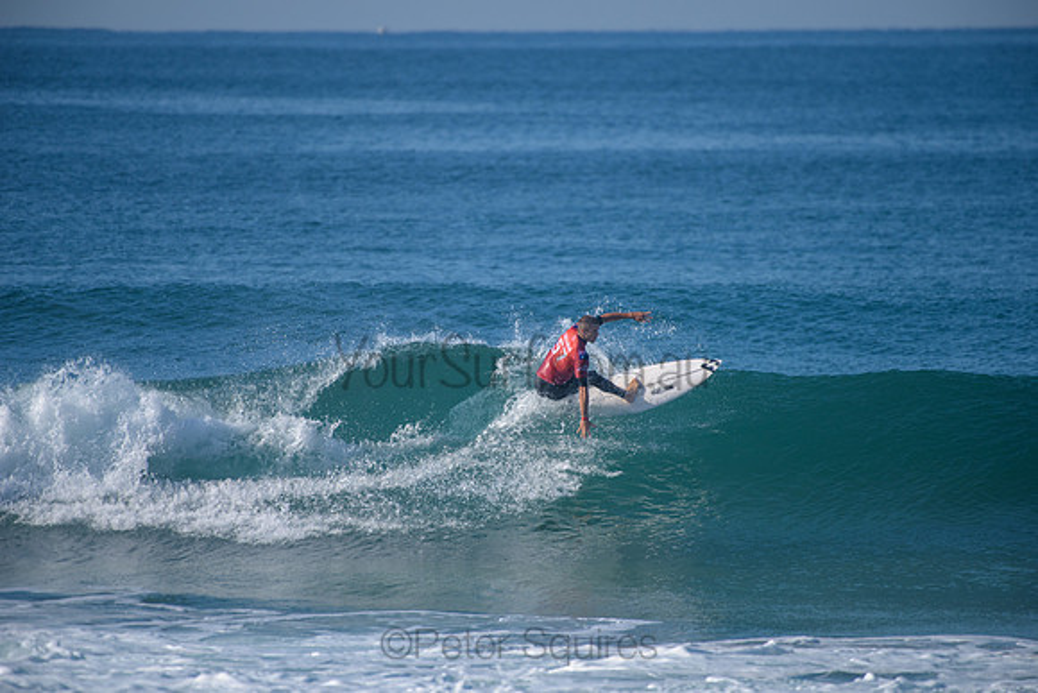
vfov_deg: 2.7
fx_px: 14568
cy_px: 346
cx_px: 519
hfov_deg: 4.1
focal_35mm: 505
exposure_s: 1/2000
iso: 200
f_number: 5.6
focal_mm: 500
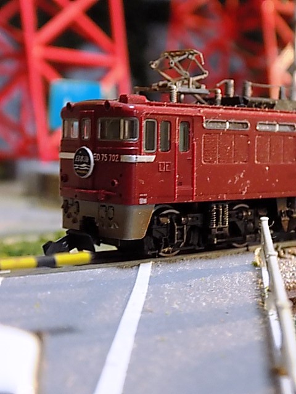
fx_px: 673
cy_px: 197
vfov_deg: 32.7
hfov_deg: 24.8
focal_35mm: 59
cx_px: 148
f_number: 4
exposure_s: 1/13
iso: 400
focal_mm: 10.5
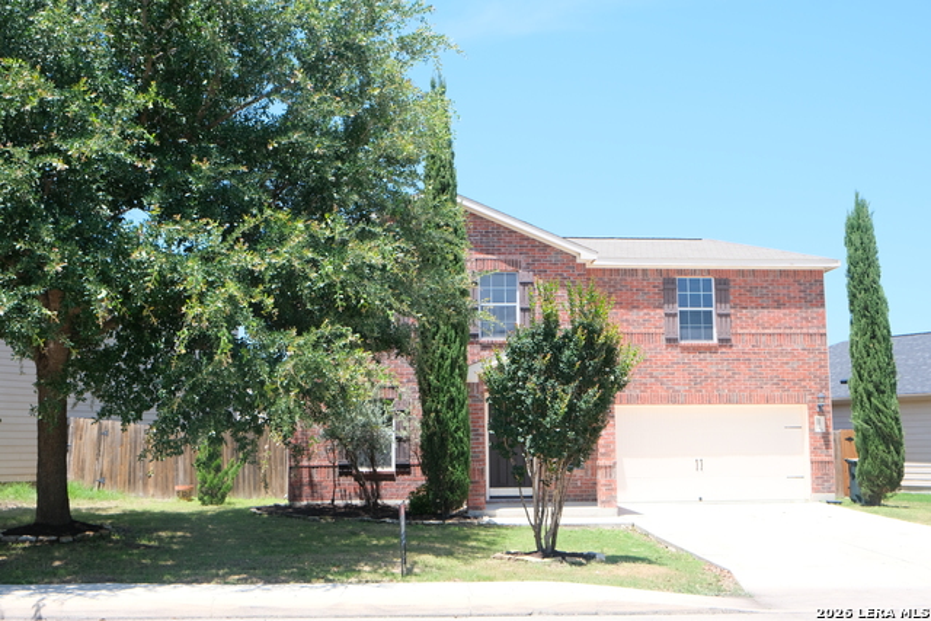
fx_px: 1035
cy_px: 310
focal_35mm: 40
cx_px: 466
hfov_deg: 48.4
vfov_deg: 33.4
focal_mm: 26.5
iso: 320
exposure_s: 1/250
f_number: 6.4
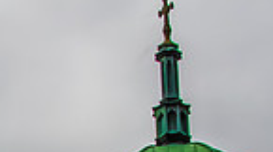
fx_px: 1749
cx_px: -34
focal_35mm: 242
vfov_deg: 4.9
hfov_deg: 8.8
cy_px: 359
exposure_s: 1/400
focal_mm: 34
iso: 500
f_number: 18
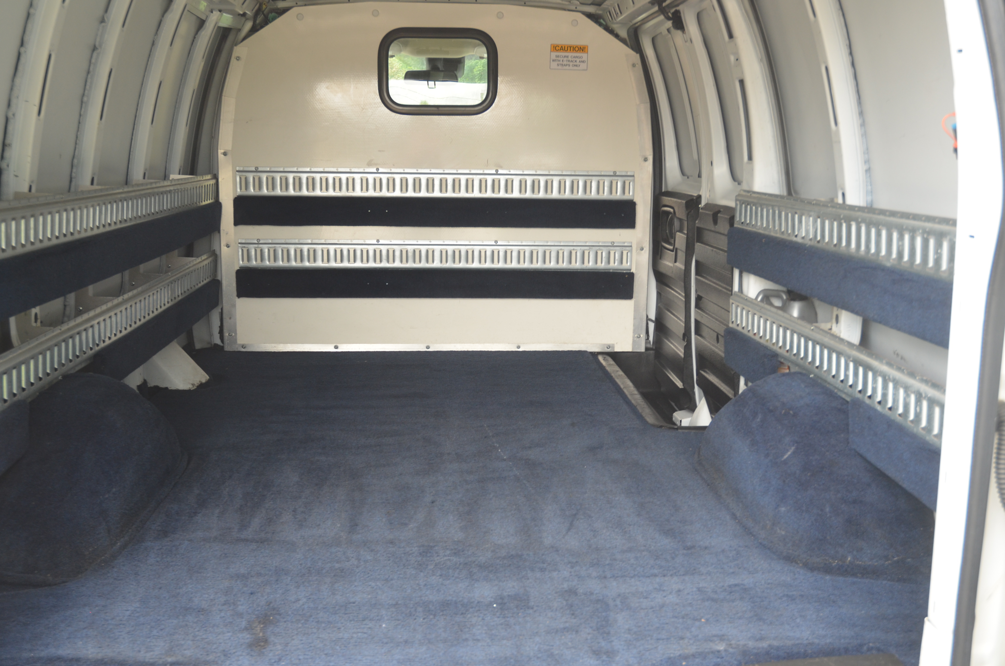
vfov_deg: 32.9
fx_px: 1128
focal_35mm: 40
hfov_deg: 48.0
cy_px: 333
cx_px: 502
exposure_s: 1/80
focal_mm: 27
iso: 400
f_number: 4.5
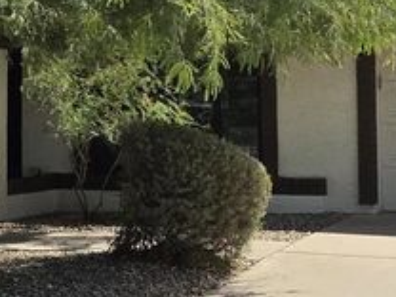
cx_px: 114
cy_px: 25
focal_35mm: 113
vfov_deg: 13.0
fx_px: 1293
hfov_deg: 17.3
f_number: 1.8
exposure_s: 1/4365
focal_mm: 5.4
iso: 80
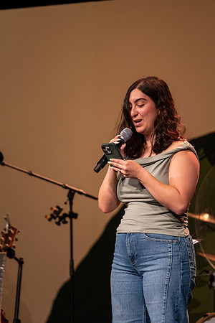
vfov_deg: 9.8
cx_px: 108
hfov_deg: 6.5
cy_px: 162
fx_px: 1881
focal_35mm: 210
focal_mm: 140
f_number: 2.8
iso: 800
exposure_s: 1/210
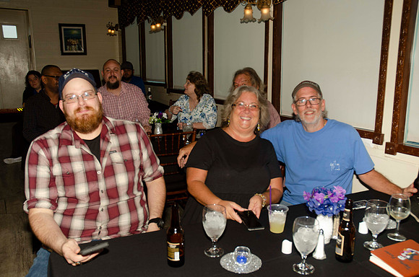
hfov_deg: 57.3
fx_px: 383
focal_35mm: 33
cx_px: 210
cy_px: 138
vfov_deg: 39.8
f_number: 5.6
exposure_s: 1/250
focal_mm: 22
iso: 100
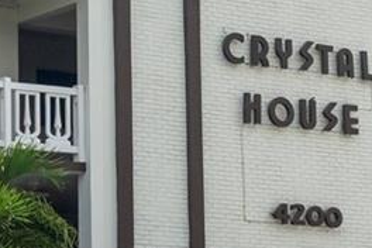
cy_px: 164
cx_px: 148
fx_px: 2190
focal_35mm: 212
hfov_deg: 9.7
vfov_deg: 6.5
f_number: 9
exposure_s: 1/500
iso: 400
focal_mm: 35
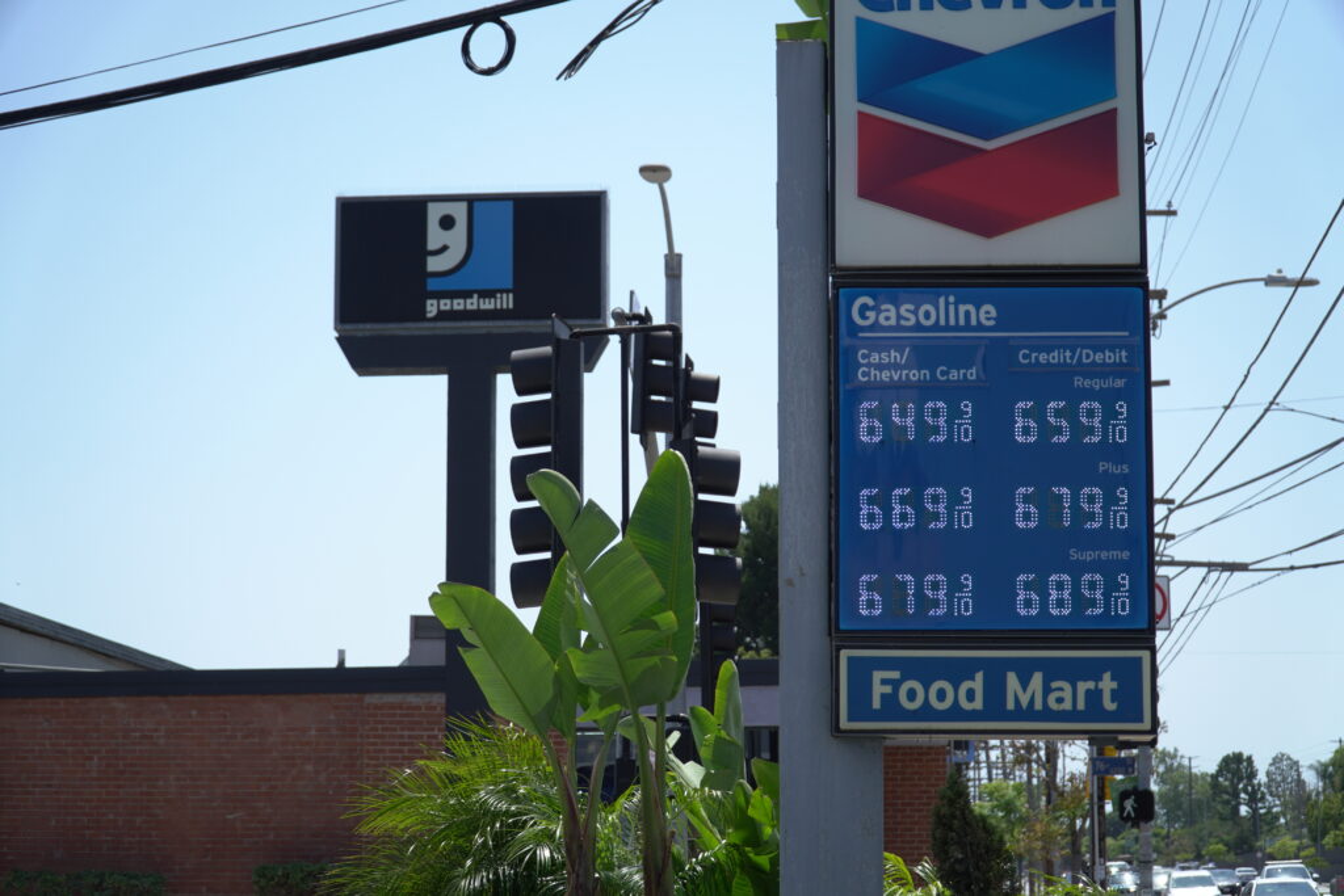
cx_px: 672
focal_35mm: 69
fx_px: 2576
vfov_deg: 19.7
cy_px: 448
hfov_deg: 29.2
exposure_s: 1/1250
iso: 100
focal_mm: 46
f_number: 4
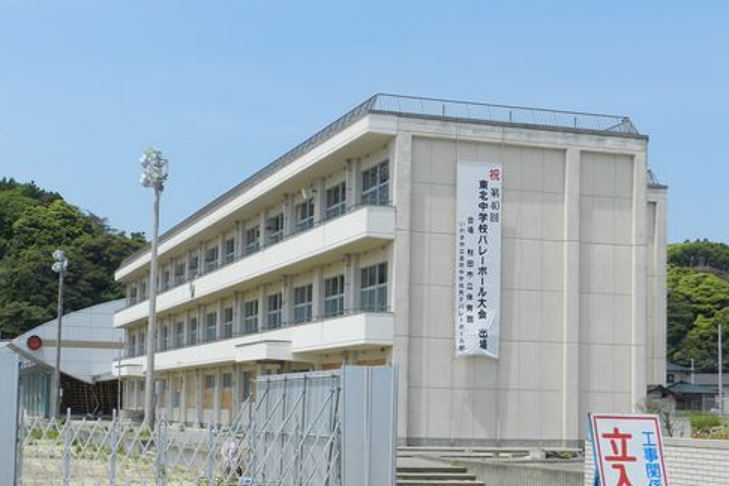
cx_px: 314
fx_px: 1235
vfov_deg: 22.2
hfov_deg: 32.8
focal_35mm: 61
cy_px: 320
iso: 160
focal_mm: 8.1
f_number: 4.2
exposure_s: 1/1250
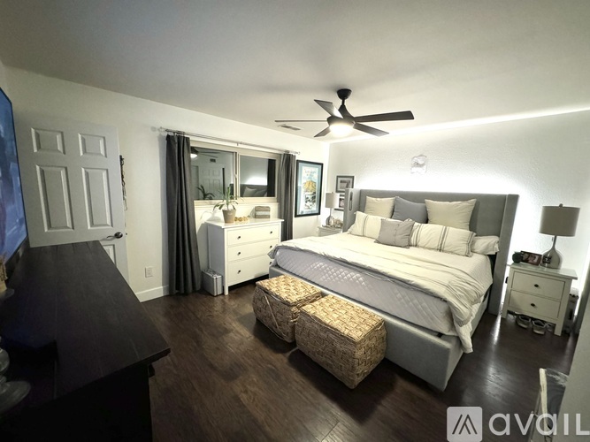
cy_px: 221
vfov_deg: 85.7
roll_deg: -1.8
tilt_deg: -9.6
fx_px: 239
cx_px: 295
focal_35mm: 14
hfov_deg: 102.1
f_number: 2.2
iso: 1250
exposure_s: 1/59
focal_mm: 2.22
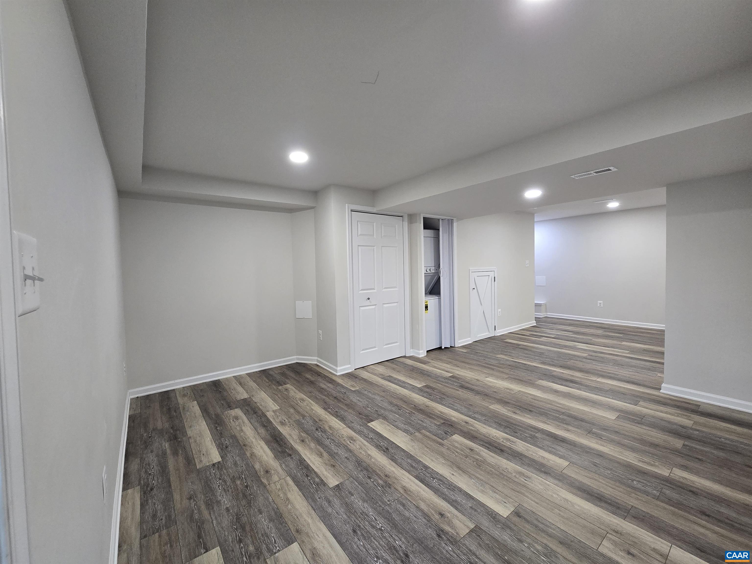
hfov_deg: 106.2
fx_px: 282
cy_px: 282
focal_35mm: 13
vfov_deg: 89.9
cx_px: 376
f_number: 2.2
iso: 200
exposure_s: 1/60
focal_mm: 2.2
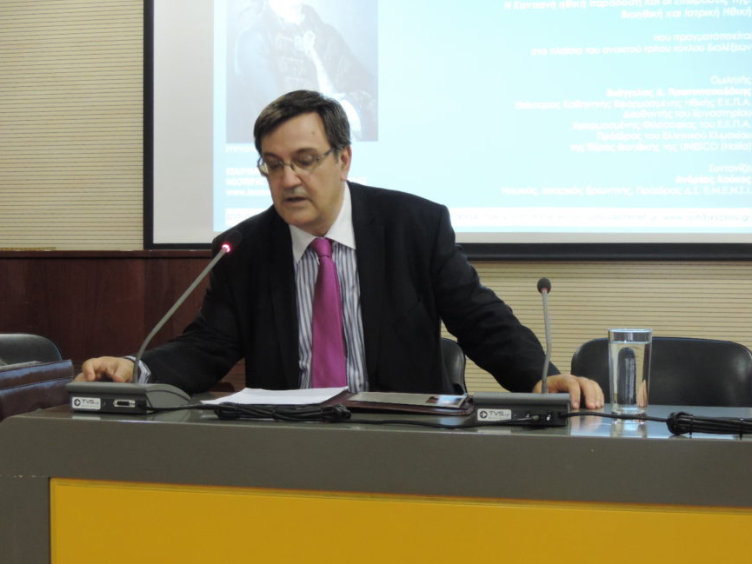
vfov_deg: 20.7
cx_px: 339
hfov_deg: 27.4
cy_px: 314
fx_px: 1543
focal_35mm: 71
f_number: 3.7
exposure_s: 1/15
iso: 560
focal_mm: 10.7
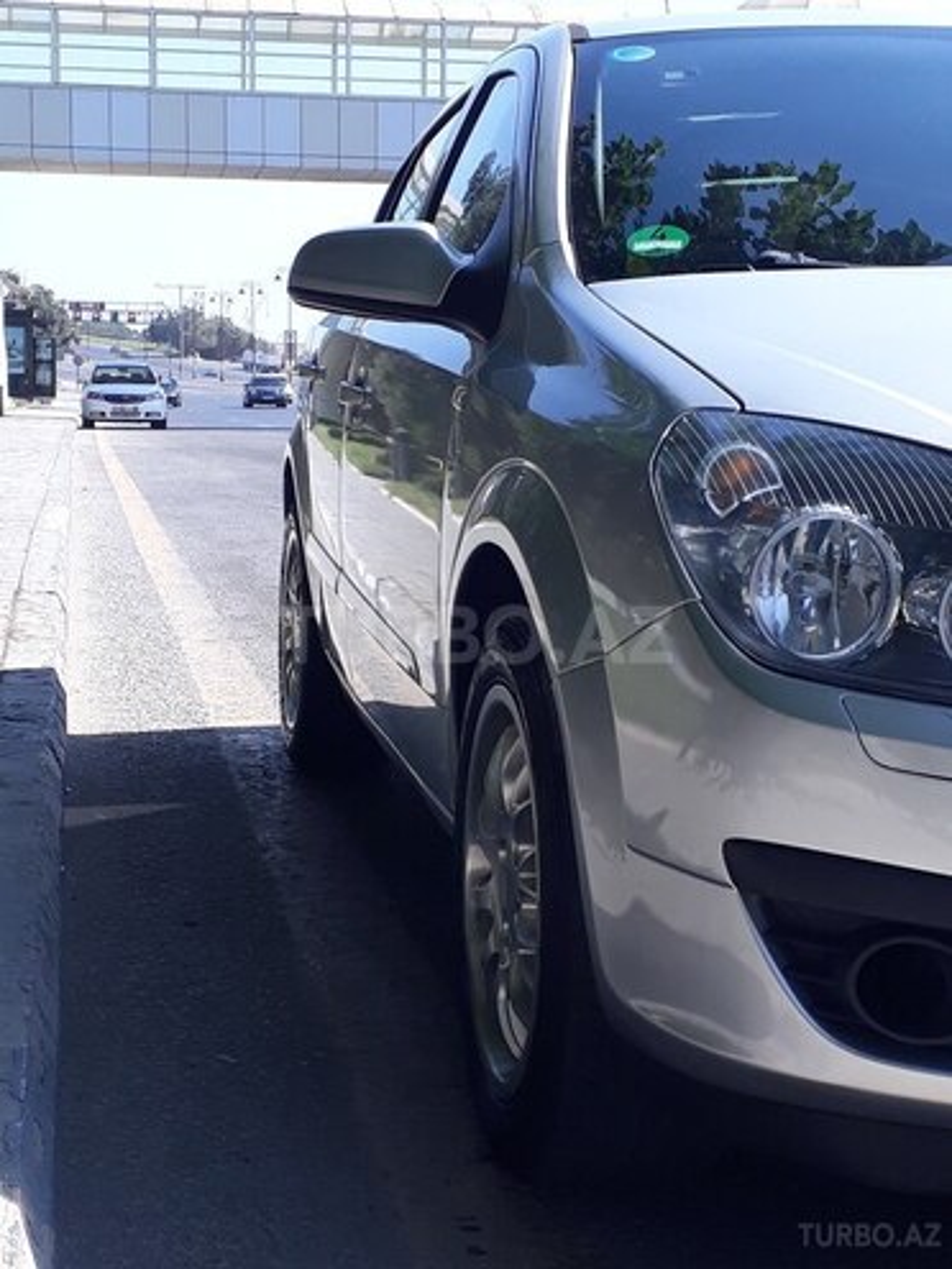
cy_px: 634
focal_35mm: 27
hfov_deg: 51.4
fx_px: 990
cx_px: 476
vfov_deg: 65.3
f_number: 1.9
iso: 40
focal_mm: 3.6
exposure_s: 1/705
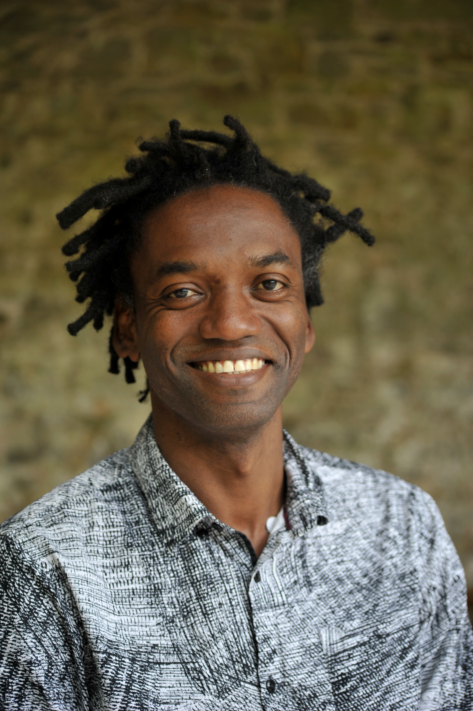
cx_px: 236
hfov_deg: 19.4
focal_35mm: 70
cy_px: 356
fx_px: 1381
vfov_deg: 28.9
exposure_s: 1/125
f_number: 4
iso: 250
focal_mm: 70
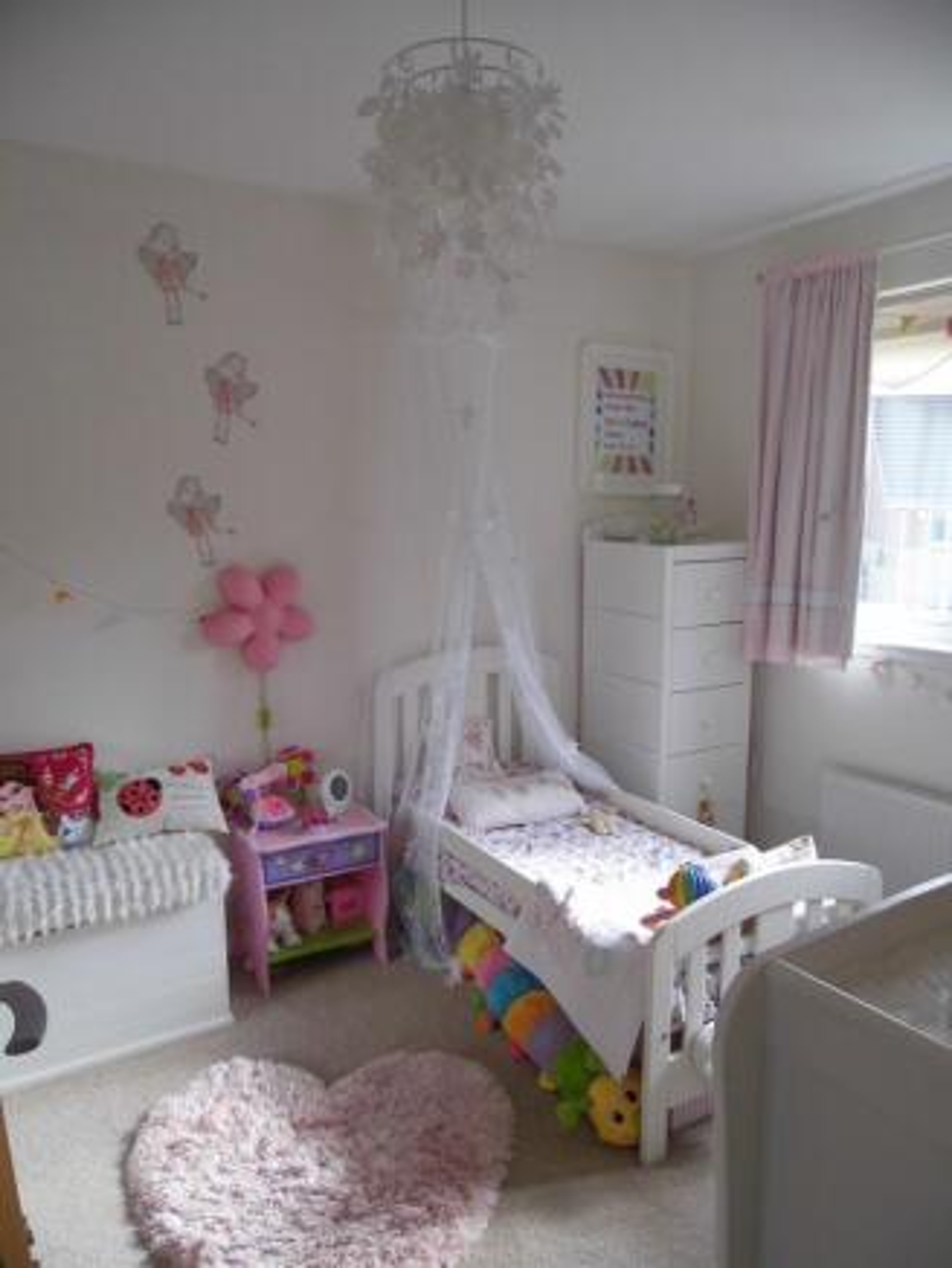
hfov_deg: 54.9
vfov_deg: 69.4
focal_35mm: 25
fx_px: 916
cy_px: 634
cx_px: 476
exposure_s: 1/80
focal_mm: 4.5
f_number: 3
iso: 100
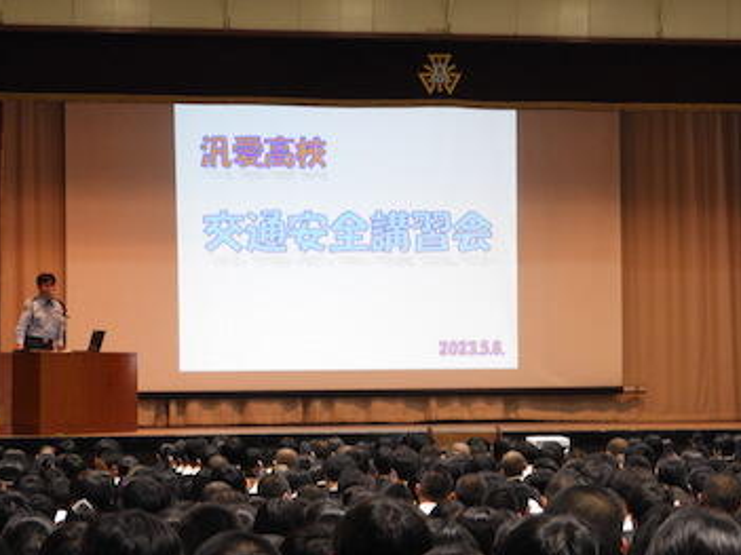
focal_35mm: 131
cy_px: 281
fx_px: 2803
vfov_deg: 11.3
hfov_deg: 15.1
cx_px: 321
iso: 500
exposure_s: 1/15
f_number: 5
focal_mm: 20.6
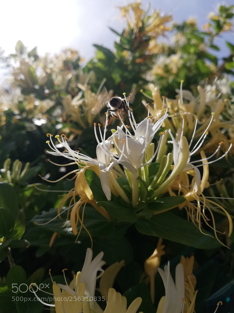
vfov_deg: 65.3
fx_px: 243
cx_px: 121
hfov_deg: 51.4
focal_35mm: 27
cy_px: 152
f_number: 2.2
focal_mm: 3.81
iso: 50
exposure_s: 1/1838
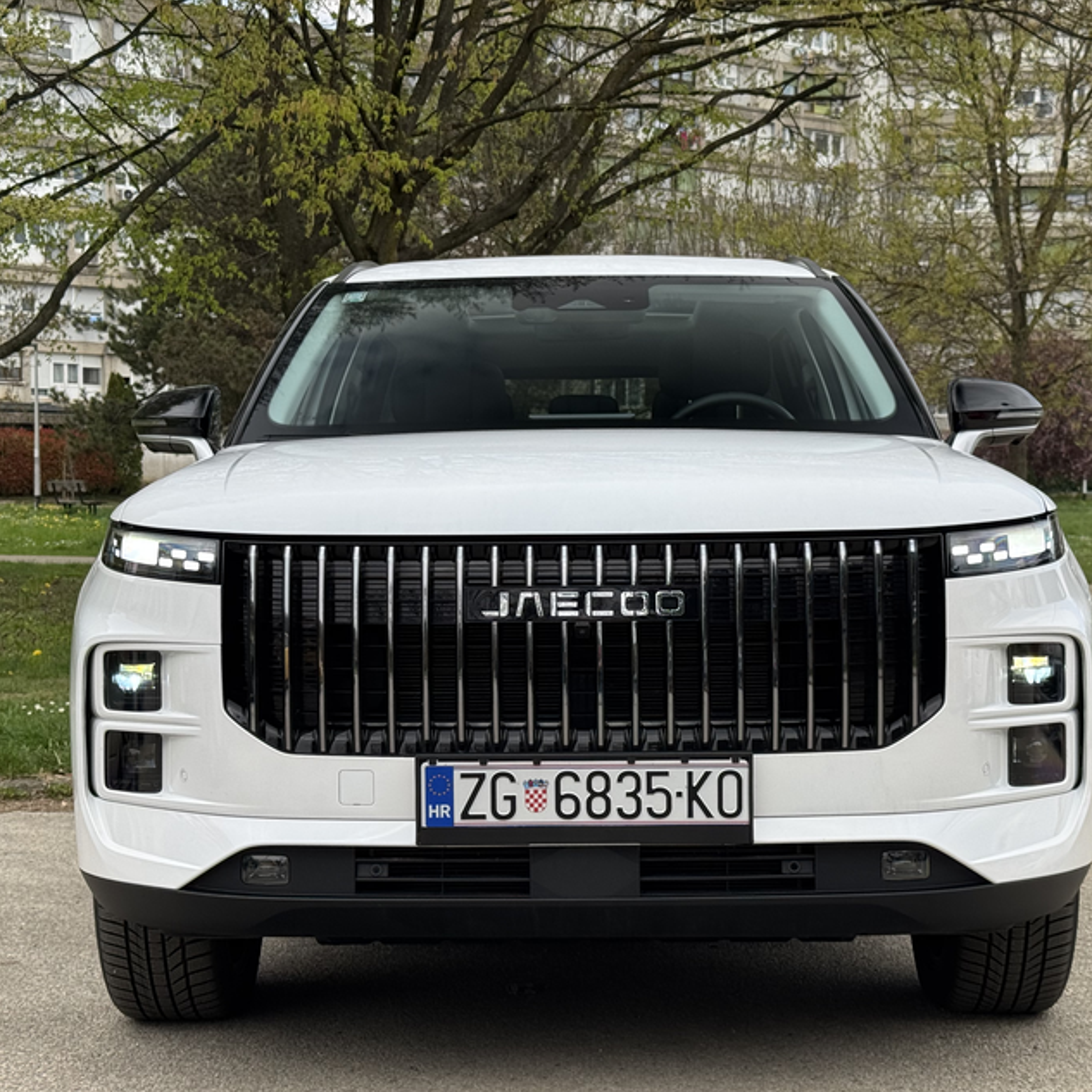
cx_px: 571
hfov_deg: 27.3
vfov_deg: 27.3
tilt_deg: -3.2
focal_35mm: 63
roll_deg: -0.3
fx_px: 2248
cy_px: 589
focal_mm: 6.76
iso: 64
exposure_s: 1/832
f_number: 1.78
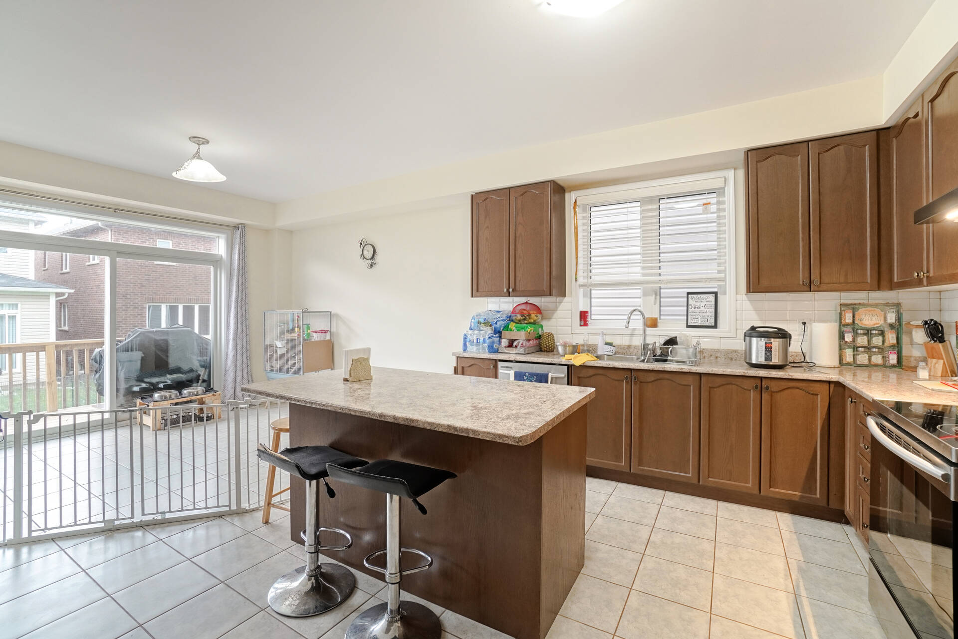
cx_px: 479
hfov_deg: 100.4
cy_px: 320
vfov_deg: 77.3
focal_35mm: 15
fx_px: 399
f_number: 7.1
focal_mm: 10
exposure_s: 1/13
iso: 800
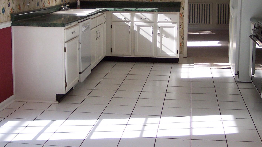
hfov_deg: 35.4
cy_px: 23
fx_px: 410
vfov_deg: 20.1
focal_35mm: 59
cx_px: 141
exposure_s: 1/250
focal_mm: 8
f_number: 2.8
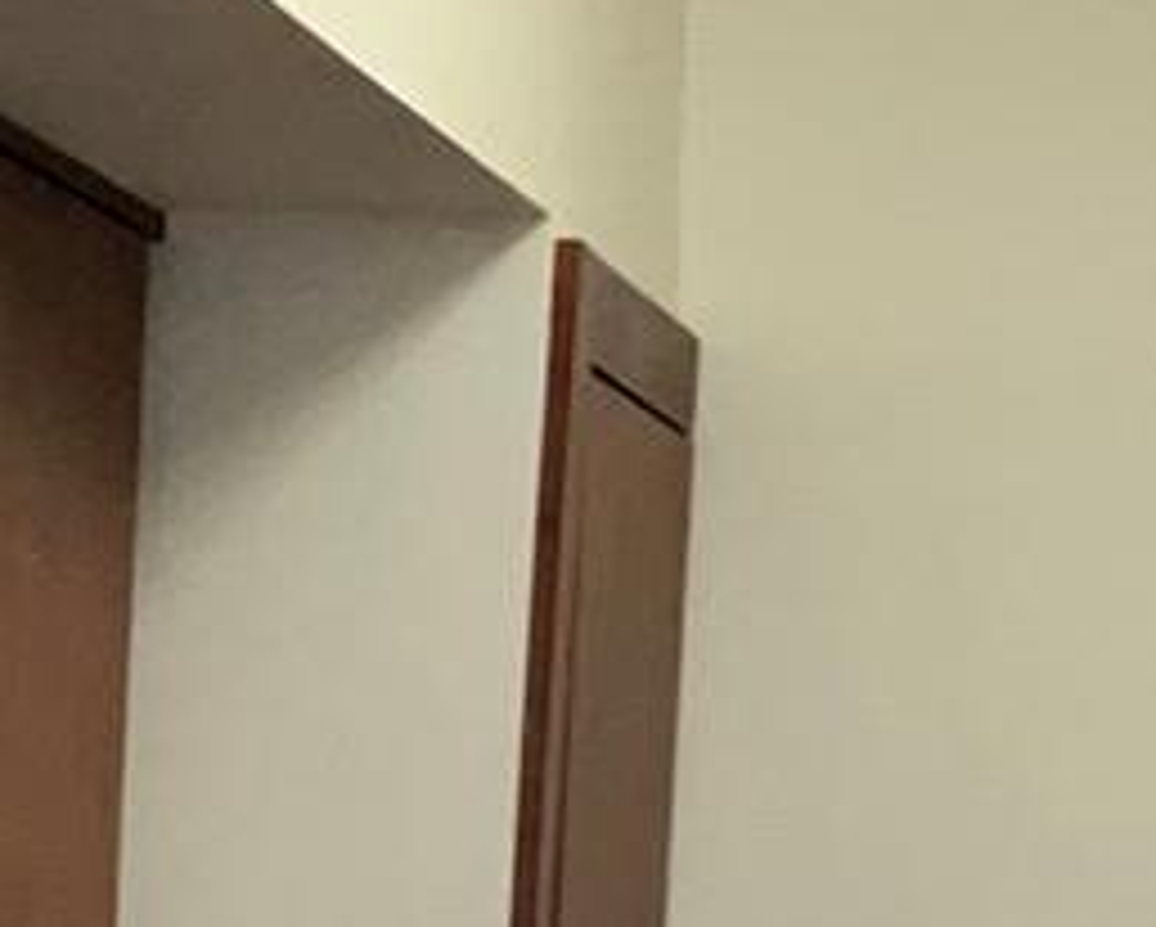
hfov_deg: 10.8
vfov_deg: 8.3
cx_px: -40
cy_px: 1922
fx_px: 6026
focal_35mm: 176
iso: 50
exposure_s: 1/60
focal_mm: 3
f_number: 1.8
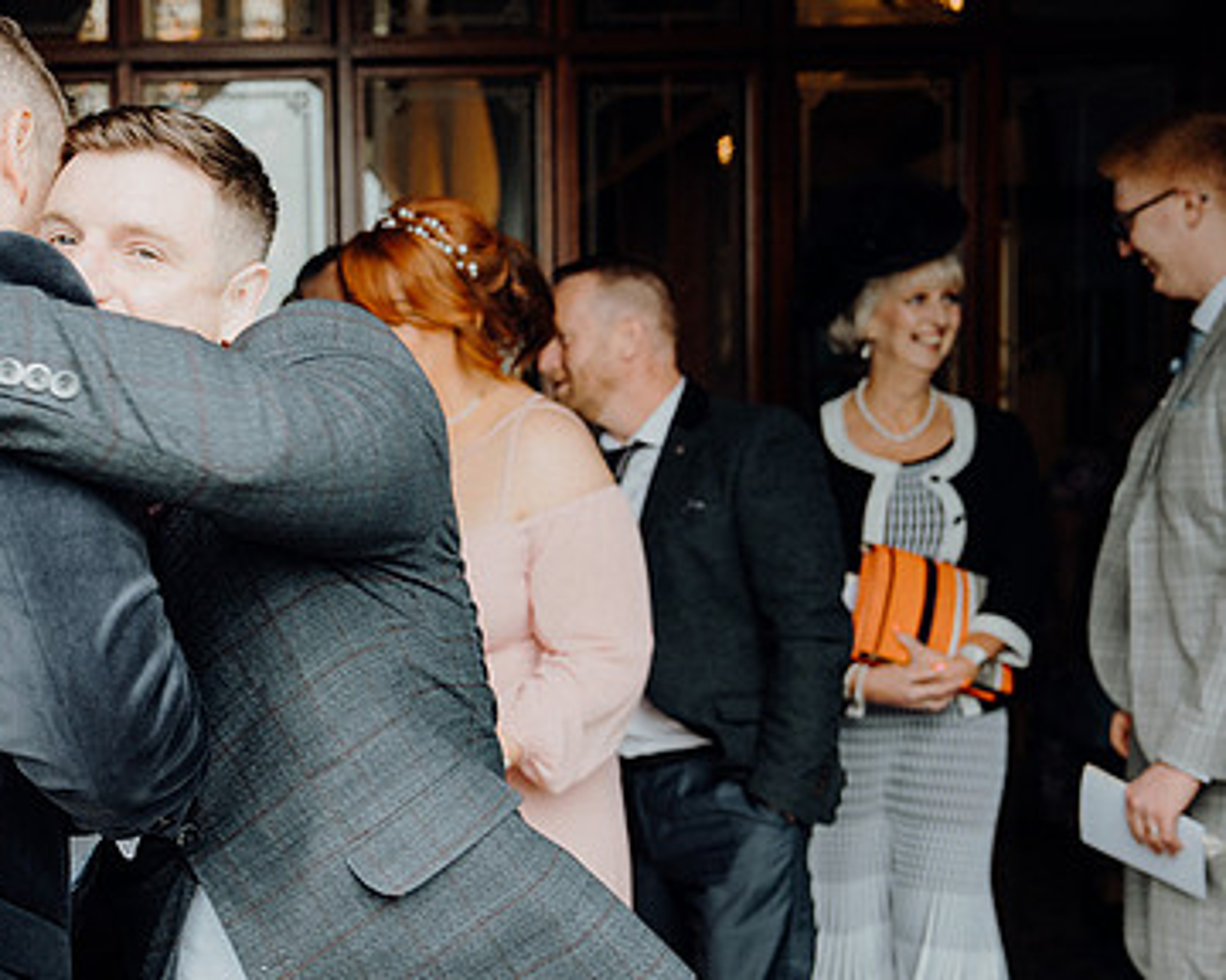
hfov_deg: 34.3
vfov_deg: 28.5
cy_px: 631
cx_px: 255
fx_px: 1923
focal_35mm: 53
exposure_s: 1/200
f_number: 3.5
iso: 400
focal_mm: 35
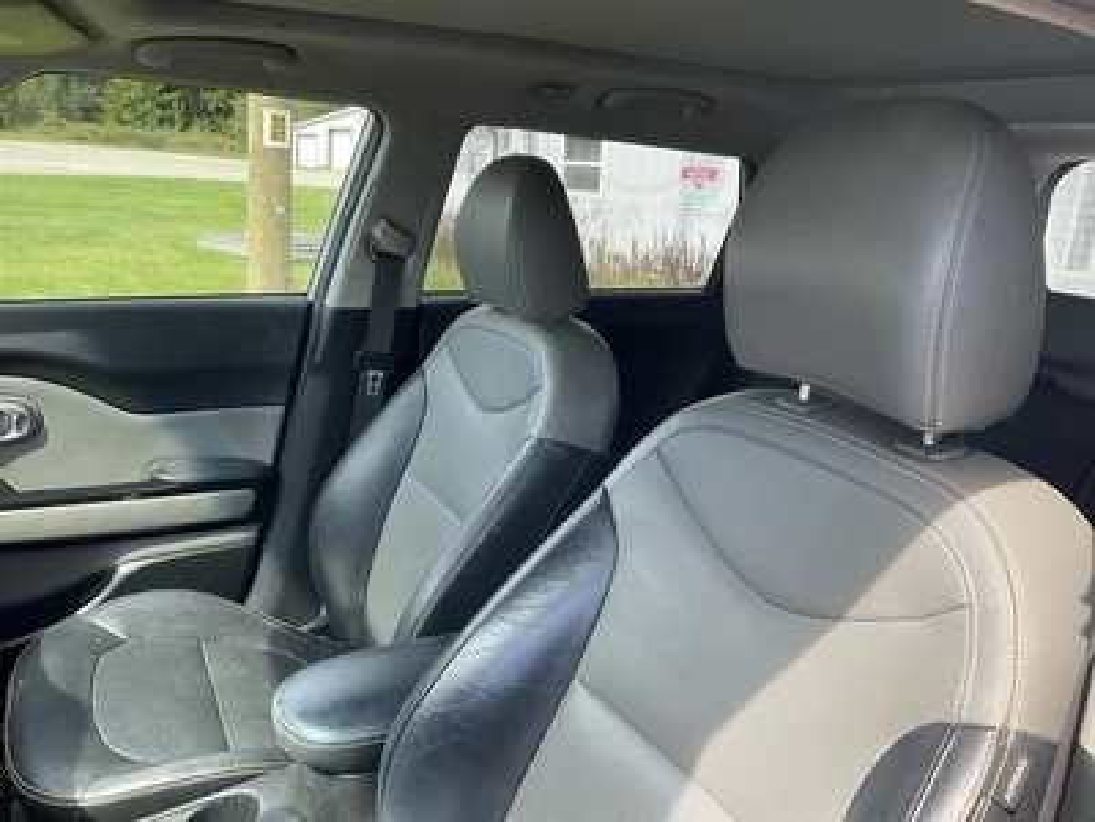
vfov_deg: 48.2
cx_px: 548
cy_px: 411
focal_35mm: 29
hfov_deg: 61.7
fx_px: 917
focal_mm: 3
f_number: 1.8
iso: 20
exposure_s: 1/177
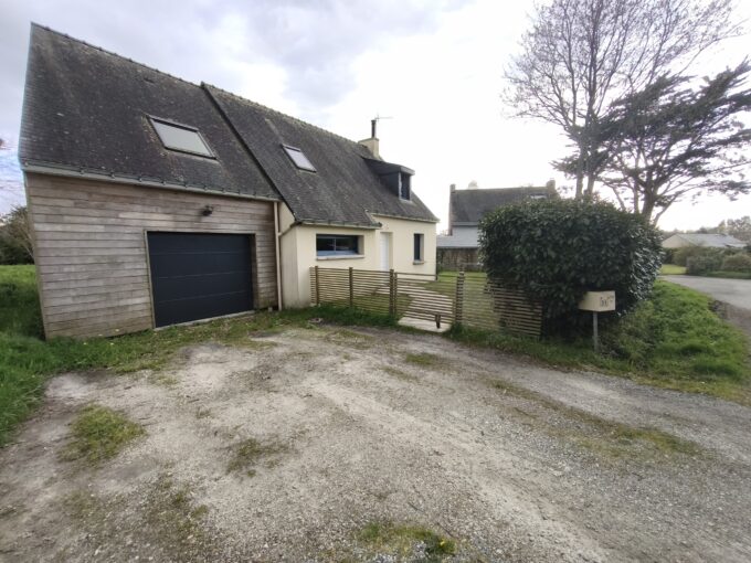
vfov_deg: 81.7
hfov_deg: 98.2
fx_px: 325
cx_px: 376
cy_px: 282
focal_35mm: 15
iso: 50
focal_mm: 1.91
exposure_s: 1/324
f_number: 2.2
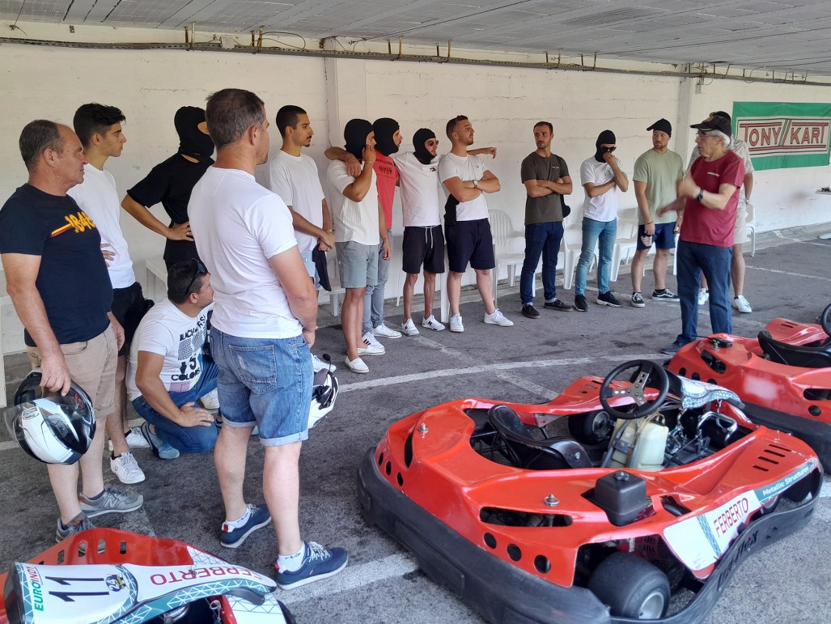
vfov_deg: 51.4
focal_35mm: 27
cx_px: 406
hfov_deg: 65.3
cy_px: 315
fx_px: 648
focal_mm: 3.98
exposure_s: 1/50
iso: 40
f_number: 1.8
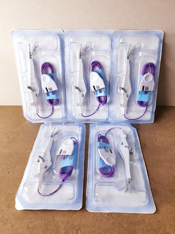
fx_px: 175
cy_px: 117
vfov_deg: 67.3
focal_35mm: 26
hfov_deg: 53.1
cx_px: 88
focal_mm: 4.3
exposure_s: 1/50
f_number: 2.4
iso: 200
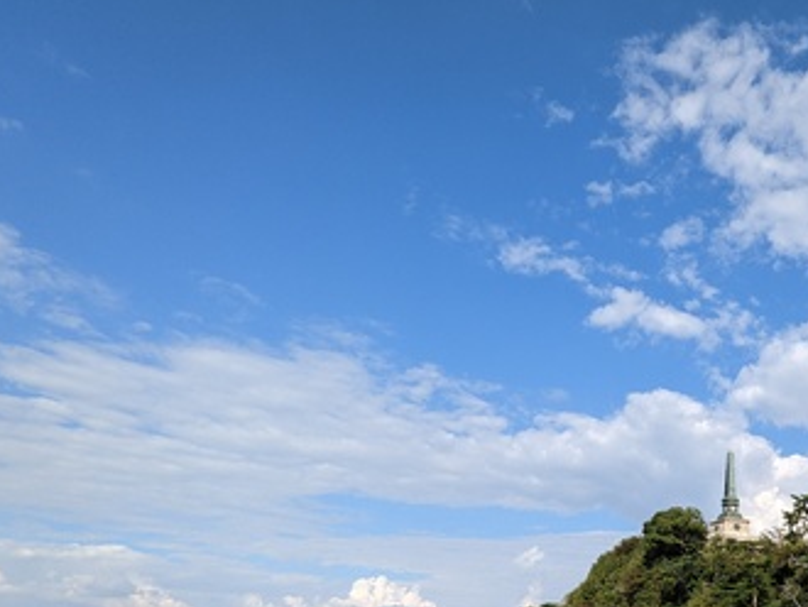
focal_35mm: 31
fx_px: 724
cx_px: 720
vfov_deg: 43.3
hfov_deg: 51.8
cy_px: 490
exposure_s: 1/1422
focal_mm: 2.22
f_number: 2.2
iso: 36
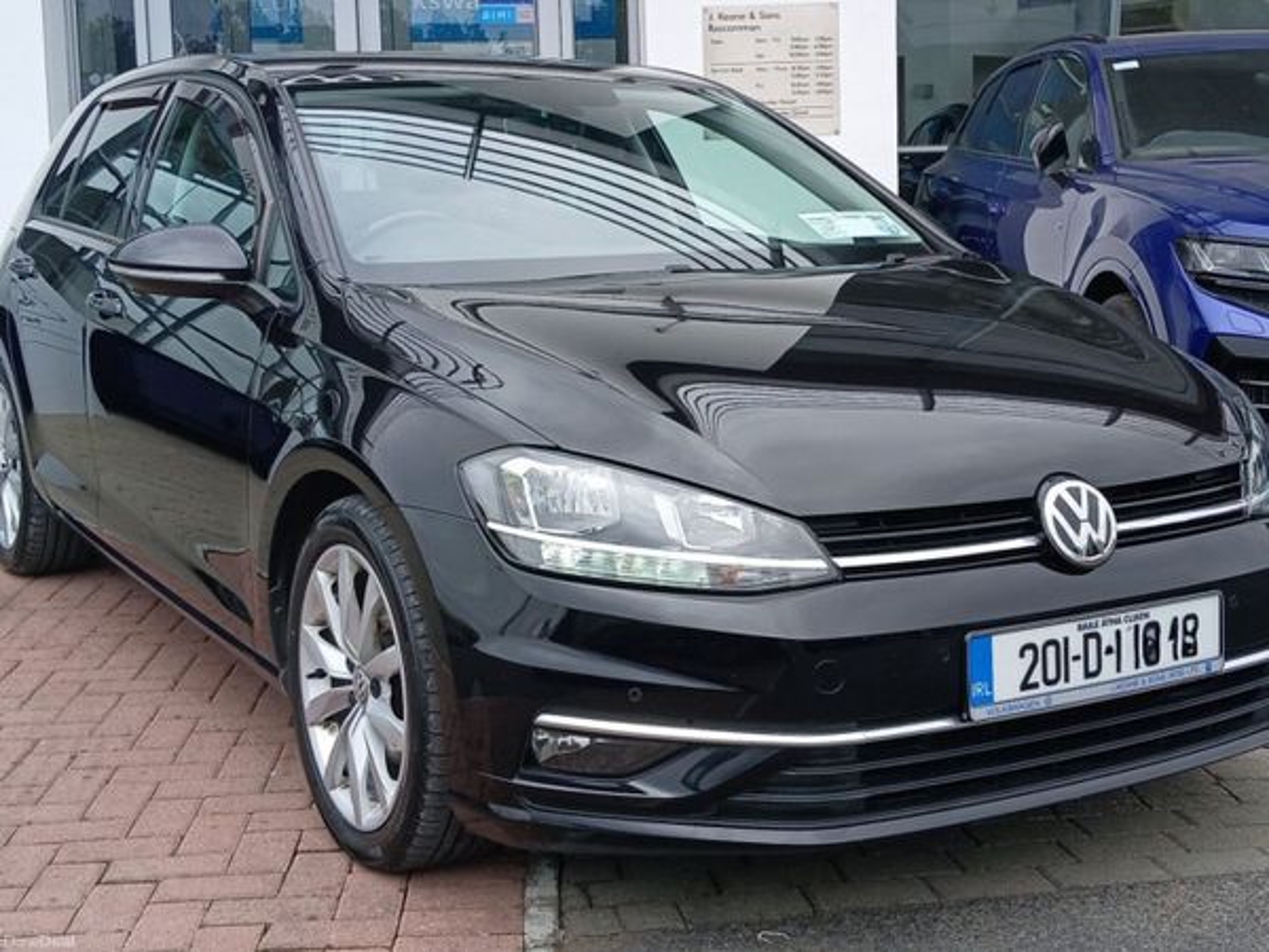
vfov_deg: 53.1
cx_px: 634
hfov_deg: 67.3
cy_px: 476
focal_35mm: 26
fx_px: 953
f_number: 1.8
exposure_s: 1/300
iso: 20
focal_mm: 3.98
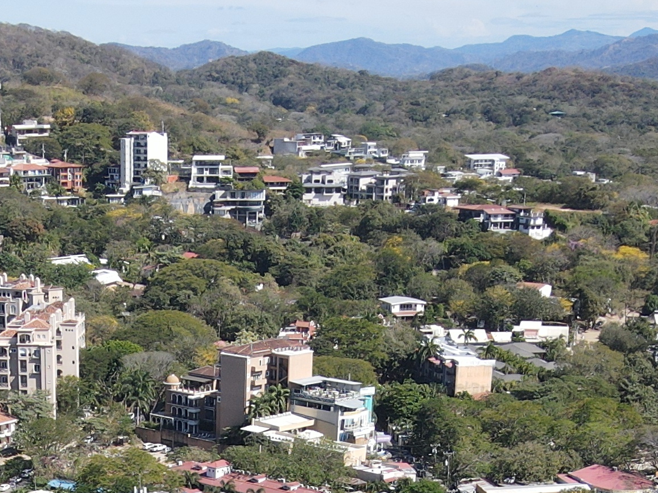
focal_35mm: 83
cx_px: 123
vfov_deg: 15.9
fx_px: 1577
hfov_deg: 23.2
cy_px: 795
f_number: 2.8
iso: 100
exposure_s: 1/500
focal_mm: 4.5
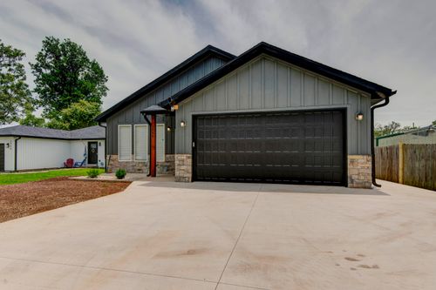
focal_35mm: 19
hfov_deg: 86.9
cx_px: 218
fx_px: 230
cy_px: 145
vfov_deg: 64.5
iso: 100
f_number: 6.7
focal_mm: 19
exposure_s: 1/750
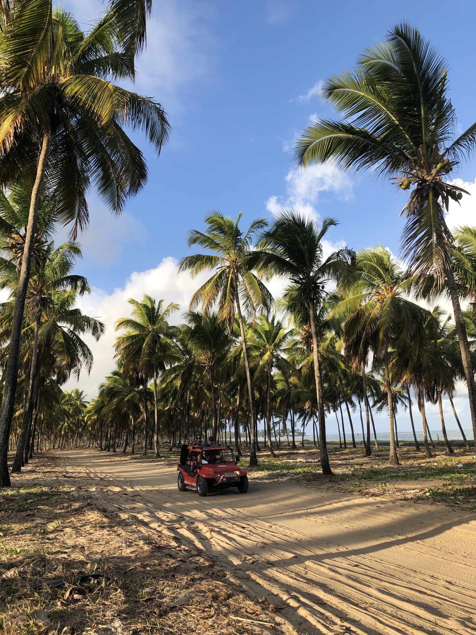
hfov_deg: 49.7
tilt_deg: +13.9
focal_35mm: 28
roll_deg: +2.2
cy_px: 318
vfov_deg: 63.4
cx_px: 238
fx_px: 513
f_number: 1.8
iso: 20
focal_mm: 3.99
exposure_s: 1/800
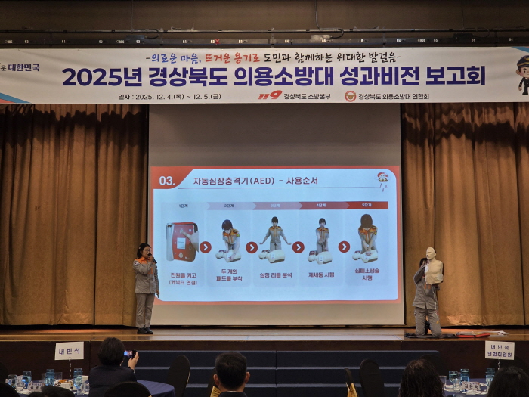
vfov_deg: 21.3
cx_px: 264
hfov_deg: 28.2
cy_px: 198
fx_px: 1054
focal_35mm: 69
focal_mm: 7.9
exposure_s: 1/60
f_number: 2.4
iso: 100
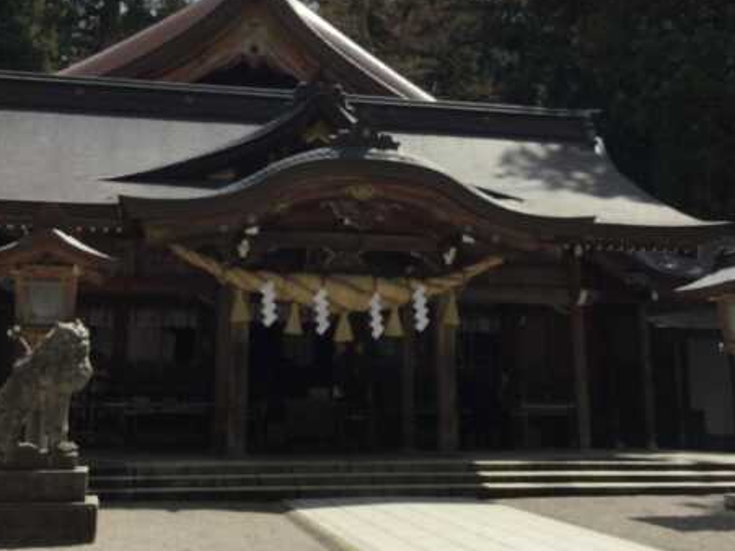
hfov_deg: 34.9
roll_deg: -0.9
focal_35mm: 55
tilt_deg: +11.9
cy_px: 114
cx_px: 398
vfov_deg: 26.1
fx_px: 1168
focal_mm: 3.3
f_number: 2.4
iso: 25
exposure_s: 1/1314
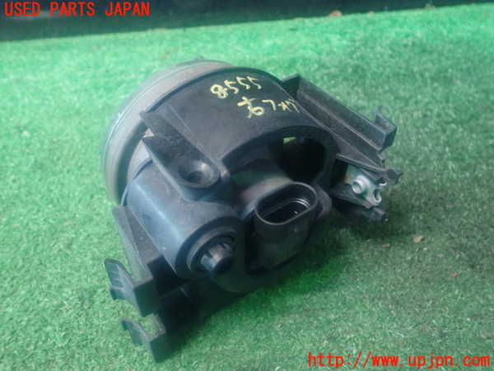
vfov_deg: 46.8
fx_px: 428
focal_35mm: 30
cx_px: 247
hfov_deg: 60.0
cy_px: 186
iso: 800
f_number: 2.3
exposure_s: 1/13
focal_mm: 5.5
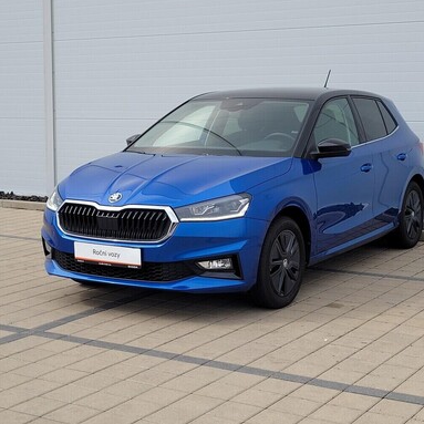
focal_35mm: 33
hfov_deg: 49.7
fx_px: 457
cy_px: 200
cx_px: 232
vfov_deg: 49.7
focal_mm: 5.4
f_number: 1.8
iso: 40
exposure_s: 1/1437
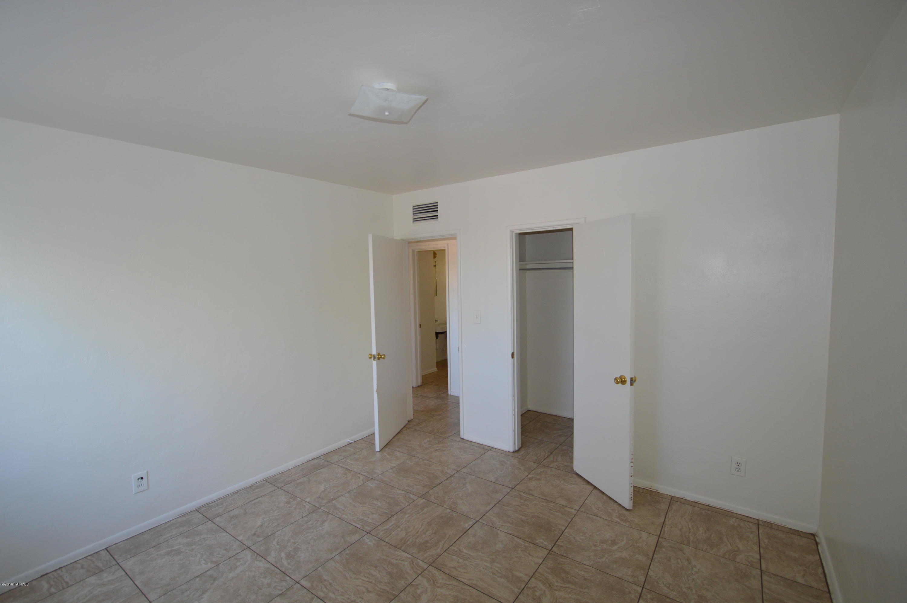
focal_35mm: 15
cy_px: 302
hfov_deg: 100.4
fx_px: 378
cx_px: 454
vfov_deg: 77.2
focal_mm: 10
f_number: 4
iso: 400
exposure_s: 1/60
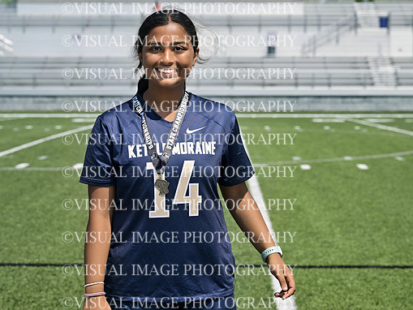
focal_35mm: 92
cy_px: 155
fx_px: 1098
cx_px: 179
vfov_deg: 16.1
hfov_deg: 21.3
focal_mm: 84
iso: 125
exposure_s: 1/640
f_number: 6.3
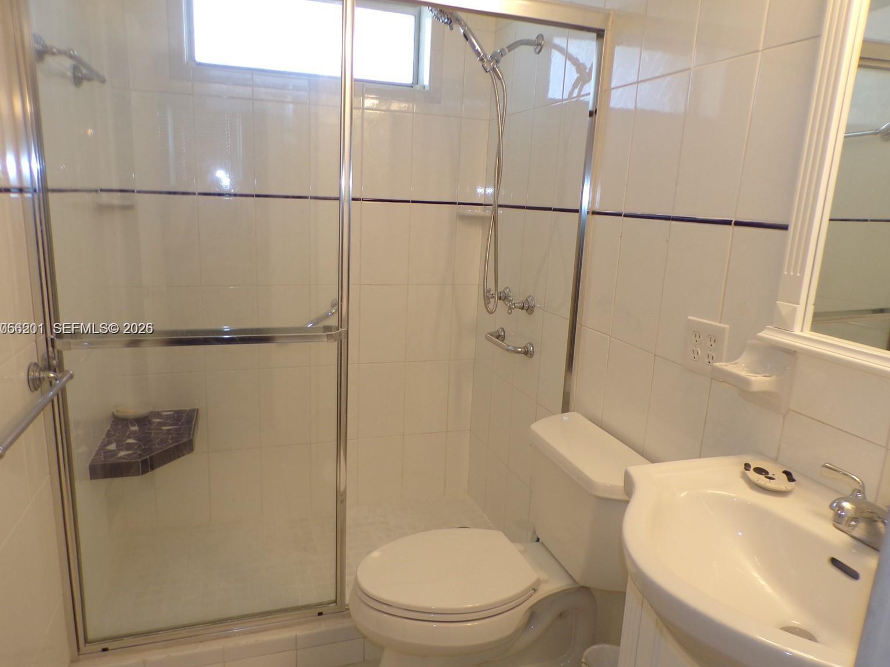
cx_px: 436
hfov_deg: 69.4
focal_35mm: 25
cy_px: 329
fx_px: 643
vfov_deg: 54.9
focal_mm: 4.3
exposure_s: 1/38
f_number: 3
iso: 100
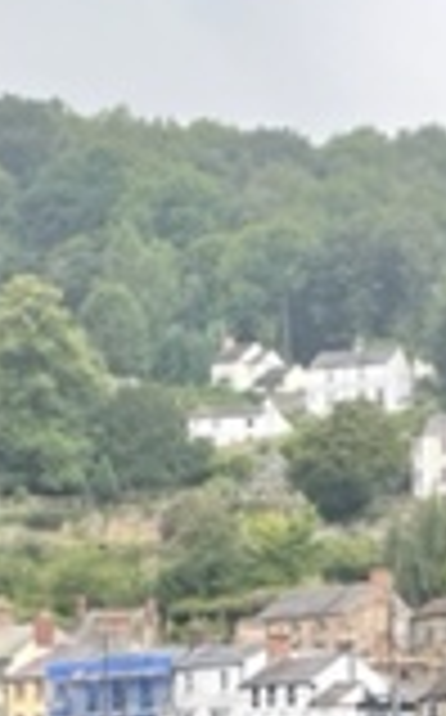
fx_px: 2165
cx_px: 604
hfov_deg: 11.4
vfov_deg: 18.3
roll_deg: +0.9
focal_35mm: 111
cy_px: 725
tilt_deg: +2.3
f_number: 1.6
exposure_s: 1/390
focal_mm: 4.2
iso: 32
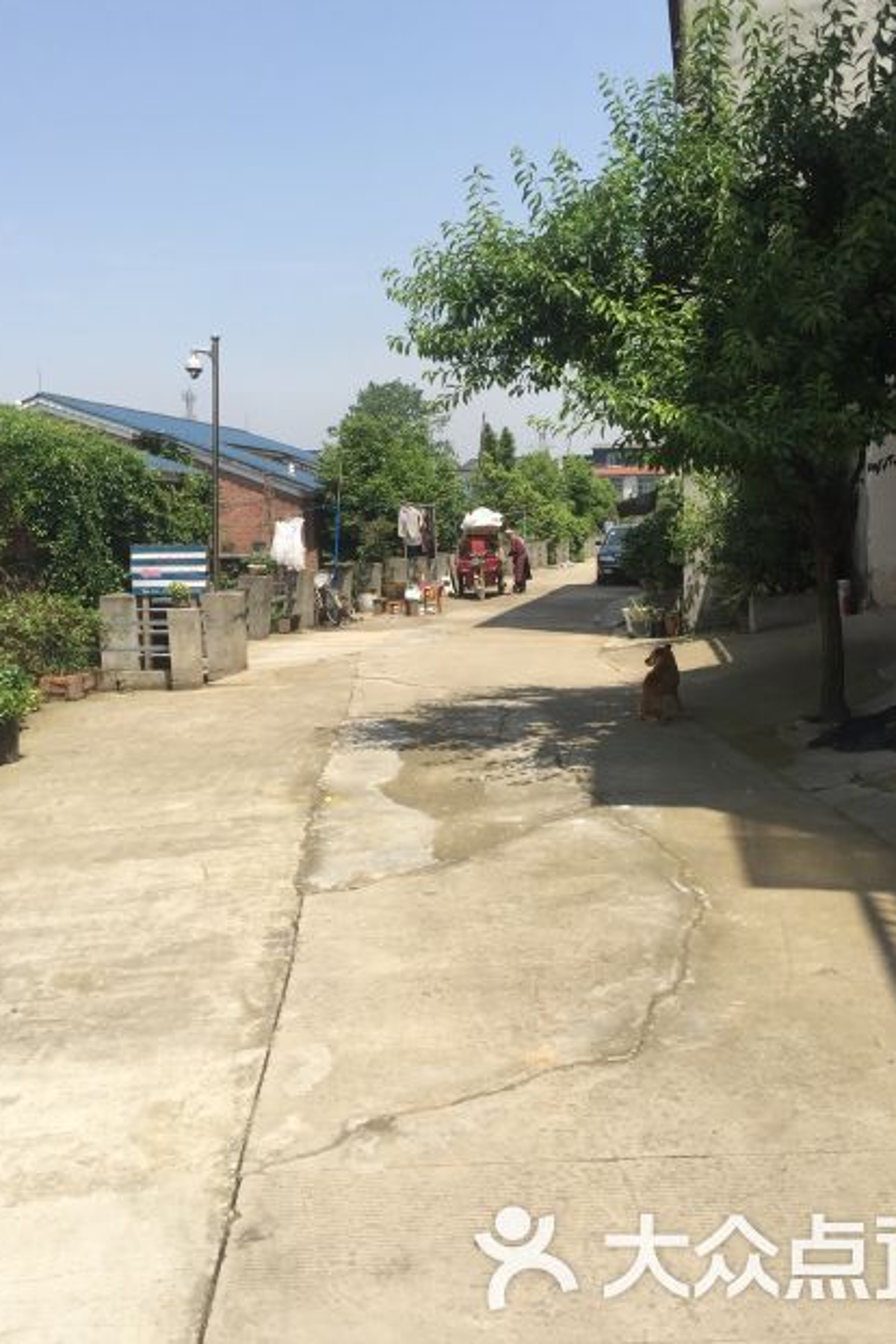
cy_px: 612
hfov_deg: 38.9
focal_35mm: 34
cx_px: 449
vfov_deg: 55.7
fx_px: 1269
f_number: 2.2
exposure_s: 1/1799
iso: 32
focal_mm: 4.15
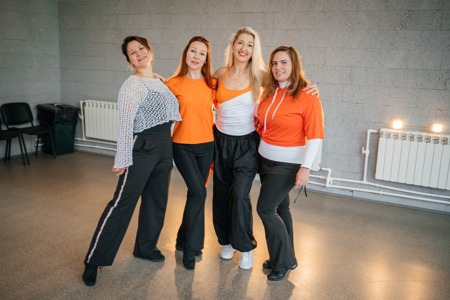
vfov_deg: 36.3
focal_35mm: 37
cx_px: 218
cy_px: 159
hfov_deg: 52.5
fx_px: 457
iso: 3200
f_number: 2.8
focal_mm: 34.5
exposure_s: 1/80
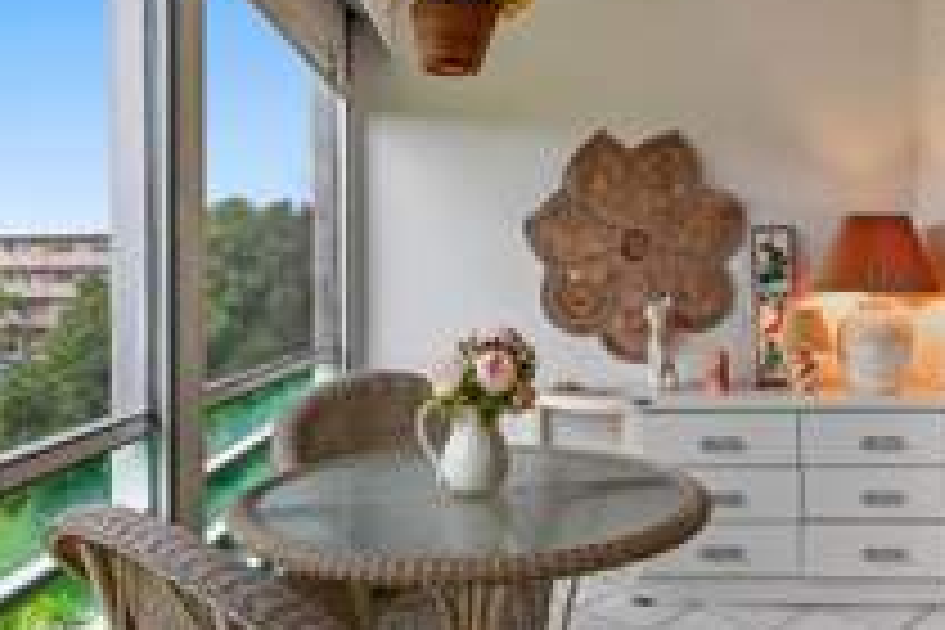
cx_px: 536
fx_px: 840
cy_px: 290
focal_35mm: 32
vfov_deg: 41.1
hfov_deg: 58.5
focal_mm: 14
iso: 400
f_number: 9
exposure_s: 1/20
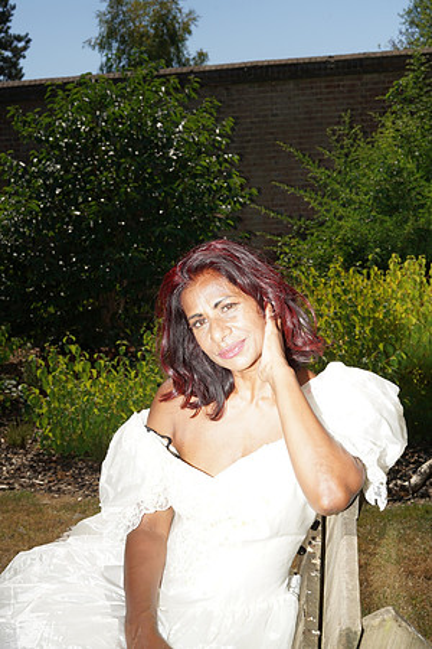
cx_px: 216
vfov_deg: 39.6
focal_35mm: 50
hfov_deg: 27.0
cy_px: 324
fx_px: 900
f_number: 11
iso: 100
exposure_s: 1/250
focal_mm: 50
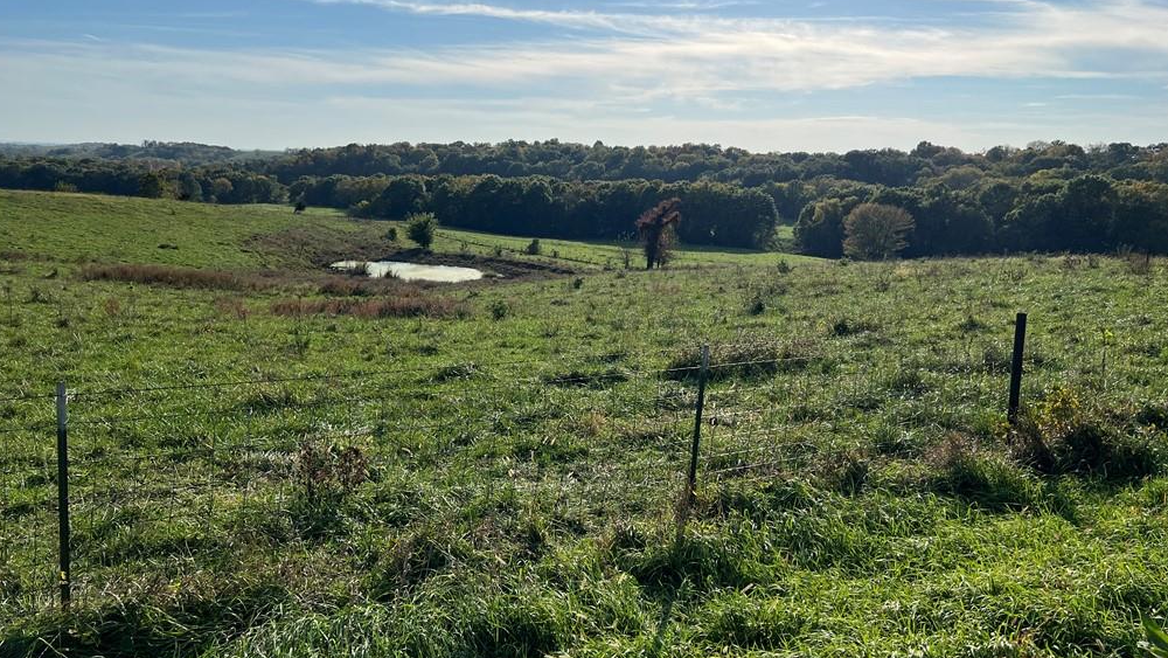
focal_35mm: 29
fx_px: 898
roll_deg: -1.4
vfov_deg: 40.1
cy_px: 277
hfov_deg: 66.1
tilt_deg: -8.4
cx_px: 588
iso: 50
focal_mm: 5.7
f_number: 1.5
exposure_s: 1/10309
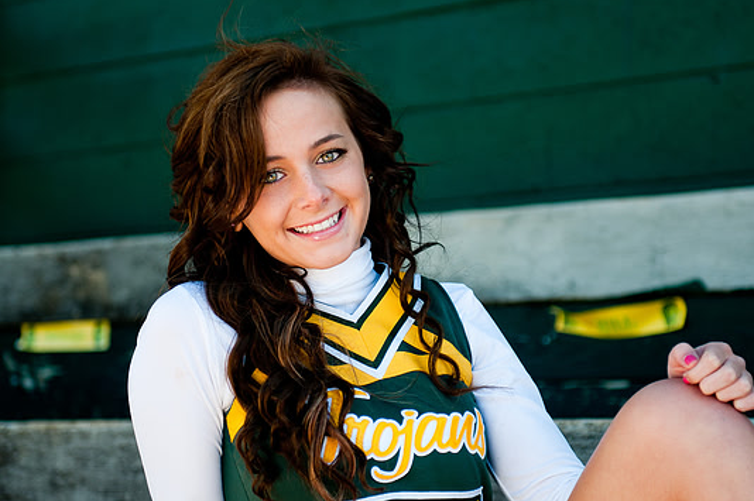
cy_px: 266
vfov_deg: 12.0
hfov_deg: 18.0
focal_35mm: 114
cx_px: 387
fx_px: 2385
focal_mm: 70
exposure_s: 1/500
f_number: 2.8
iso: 200
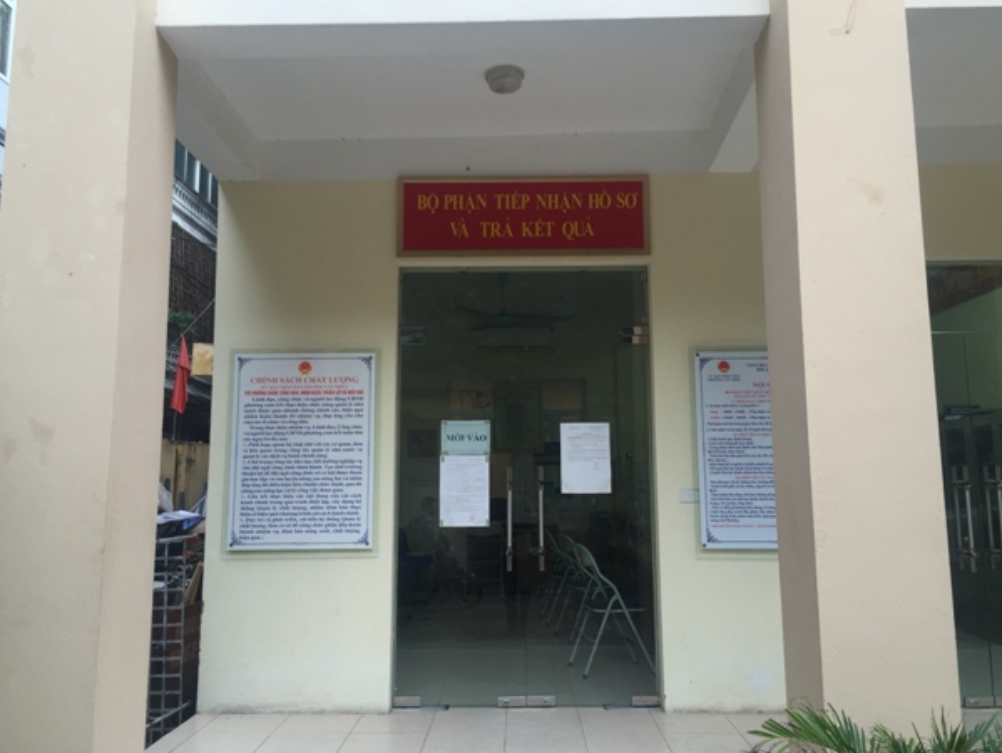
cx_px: 502
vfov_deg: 46.8
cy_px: 371
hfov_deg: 59.9
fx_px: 869
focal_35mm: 30
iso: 40
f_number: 2.2
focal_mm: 4.15
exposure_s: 1/50
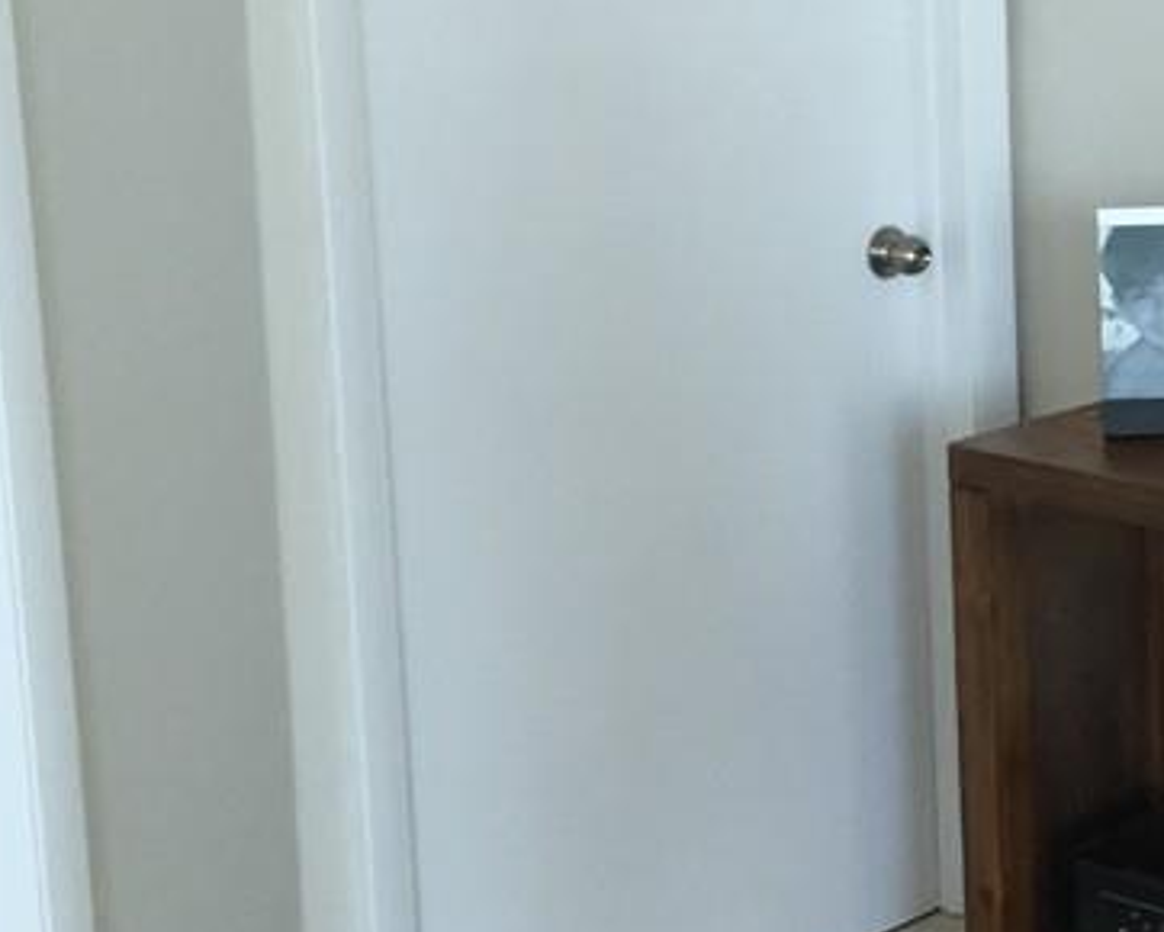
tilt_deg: -9.6
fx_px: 2757
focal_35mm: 80
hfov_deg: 23.0
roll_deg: +0.7
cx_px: 1119
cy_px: 196
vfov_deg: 19.0
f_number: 2.2
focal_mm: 4.15
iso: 40
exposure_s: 1/30
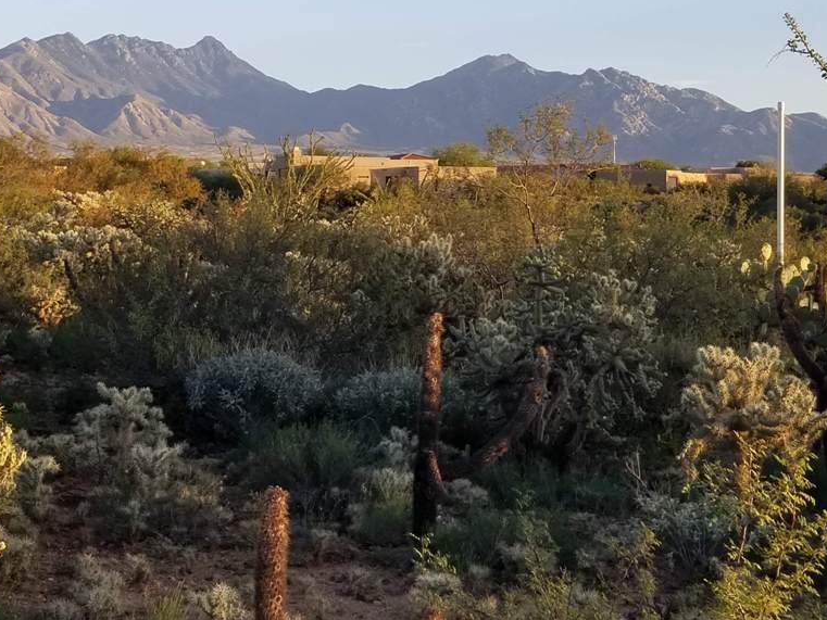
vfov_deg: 40.2
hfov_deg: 51.9
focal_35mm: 35
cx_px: 299
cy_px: 204
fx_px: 836
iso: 50
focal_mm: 4.25
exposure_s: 1/536
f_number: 1.7
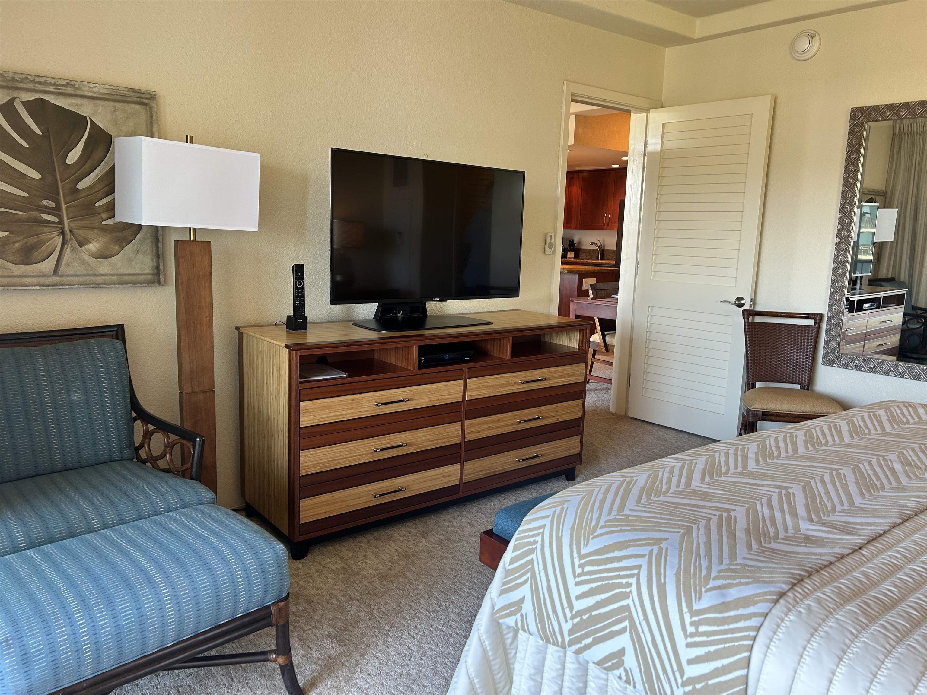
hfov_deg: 67.3
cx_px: 464
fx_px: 696
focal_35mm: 26
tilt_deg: -8.9
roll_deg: -2.0
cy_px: 348
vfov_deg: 53.1
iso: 80
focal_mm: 5.7
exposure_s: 1/60
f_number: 1.5
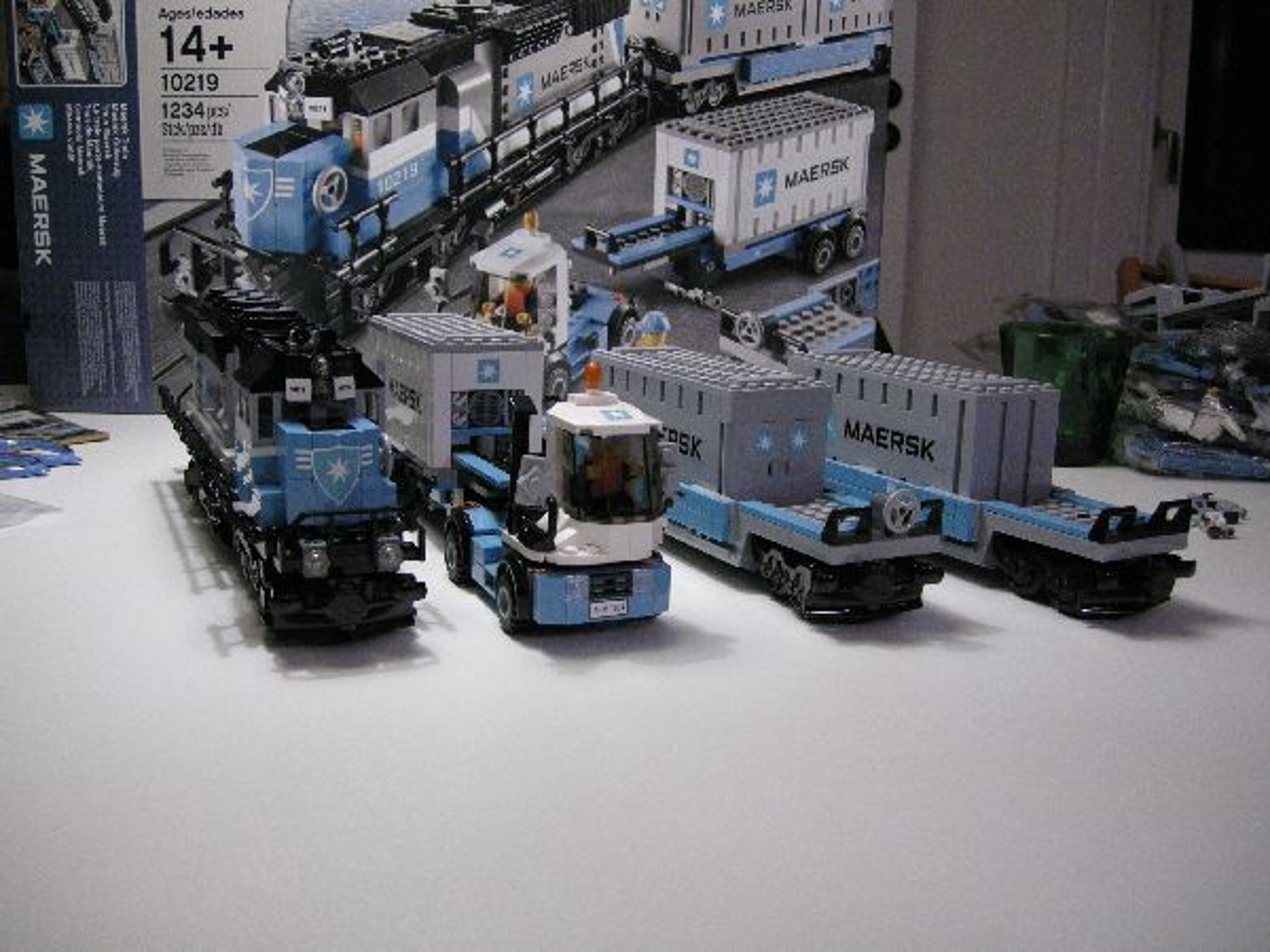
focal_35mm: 36
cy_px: 476
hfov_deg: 51.4
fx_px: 1321
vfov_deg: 39.7
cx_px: 635
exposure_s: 1/15
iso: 400
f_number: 2.7
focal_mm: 7.5
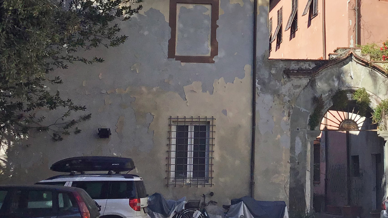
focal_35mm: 62
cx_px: 285
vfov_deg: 19.2
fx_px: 638
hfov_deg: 33.3
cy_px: 34
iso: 25
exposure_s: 1/1018
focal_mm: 3.3
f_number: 2.4
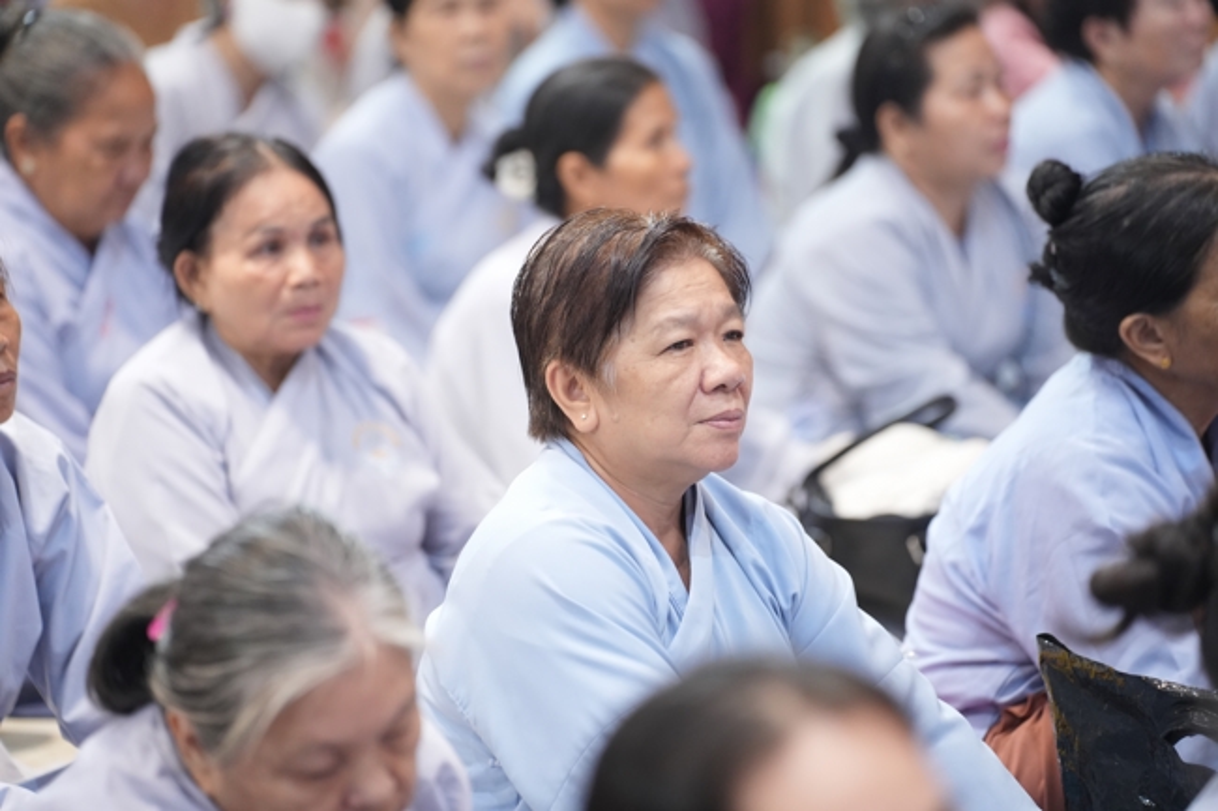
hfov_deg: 13.7
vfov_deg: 9.1
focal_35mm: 150
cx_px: 609
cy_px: 406
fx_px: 5073
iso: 3200
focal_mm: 150
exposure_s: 1/160
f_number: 2.8
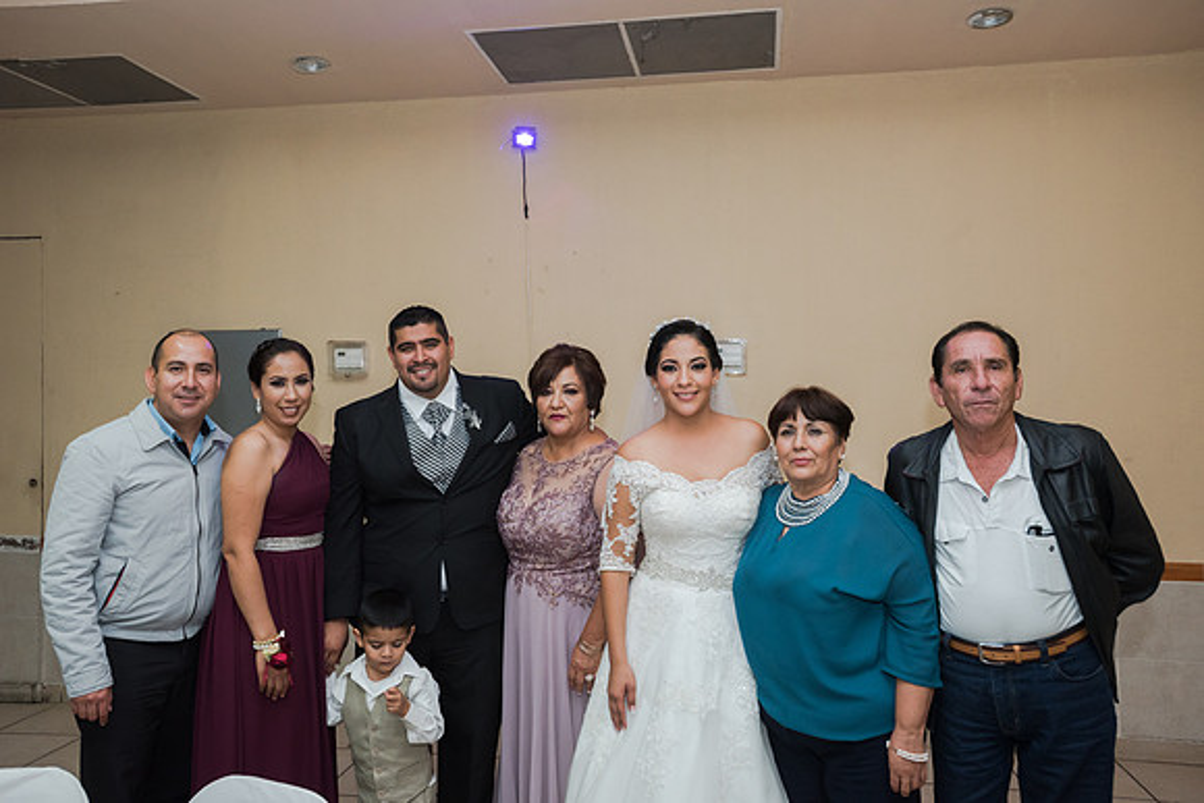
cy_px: 402
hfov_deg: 65.5
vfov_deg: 46.4
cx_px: 602
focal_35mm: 28
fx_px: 937
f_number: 4
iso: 1600
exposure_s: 1/100
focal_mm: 28
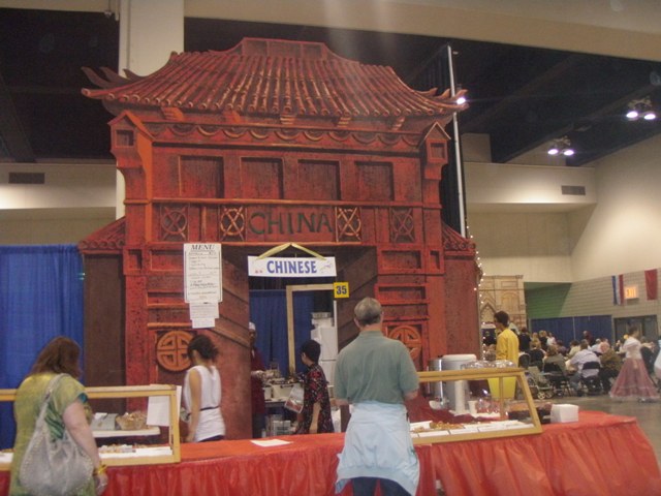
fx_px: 726
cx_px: 330
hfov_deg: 49.0
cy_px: 248
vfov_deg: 37.7
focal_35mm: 38
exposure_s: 1/30
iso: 500
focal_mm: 6.7
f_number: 3.5
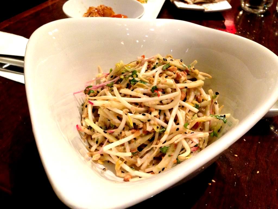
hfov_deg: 55.4
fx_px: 265
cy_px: 104
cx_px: 139
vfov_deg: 42.9
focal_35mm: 33
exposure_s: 1/15
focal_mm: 4.13
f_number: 2.4
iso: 500
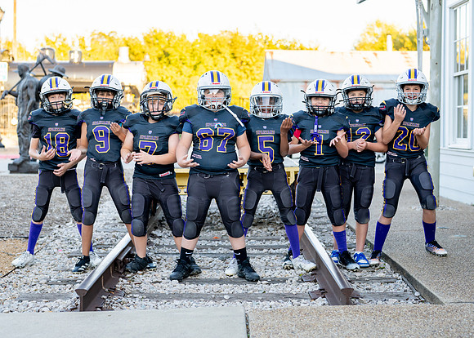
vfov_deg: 22.2
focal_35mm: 64
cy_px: 157
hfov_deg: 30.7
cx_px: 237
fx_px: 863
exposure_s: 1/400
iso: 160
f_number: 2.5
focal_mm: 50
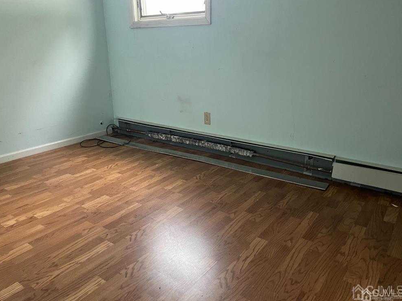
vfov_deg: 51.4
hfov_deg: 65.3
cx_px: 199
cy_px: 148
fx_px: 314
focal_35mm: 27
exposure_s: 1/60
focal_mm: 5.1
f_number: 1.6
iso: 320
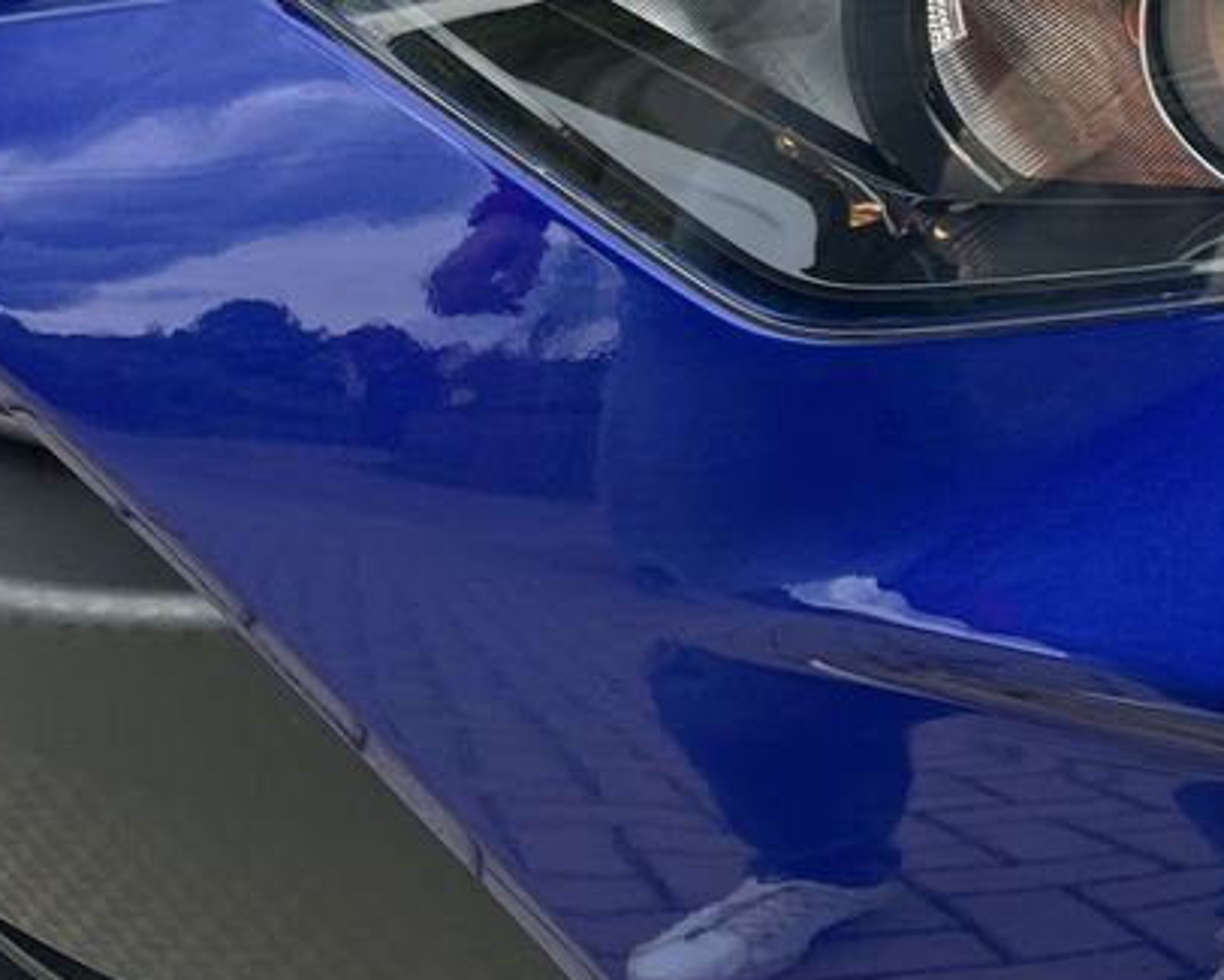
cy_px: -96
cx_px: 1408
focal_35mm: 64
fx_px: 2319
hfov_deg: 26.7
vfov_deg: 22.5
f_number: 1.6
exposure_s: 1/642
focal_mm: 5.1
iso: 50
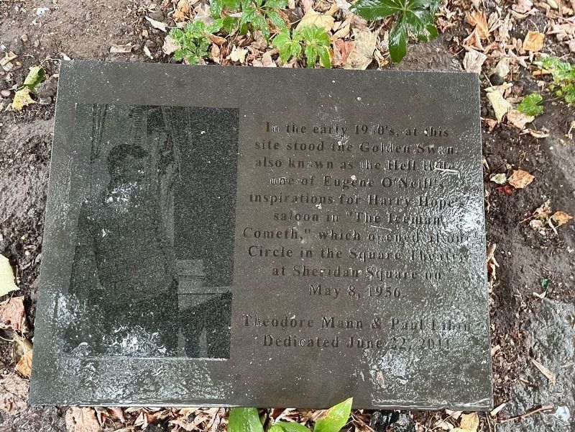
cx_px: 288
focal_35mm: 26
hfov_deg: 67.3
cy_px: 216
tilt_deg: -77.4
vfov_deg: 53.1
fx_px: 432
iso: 500
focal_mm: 5.1
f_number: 1.6
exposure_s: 1/30
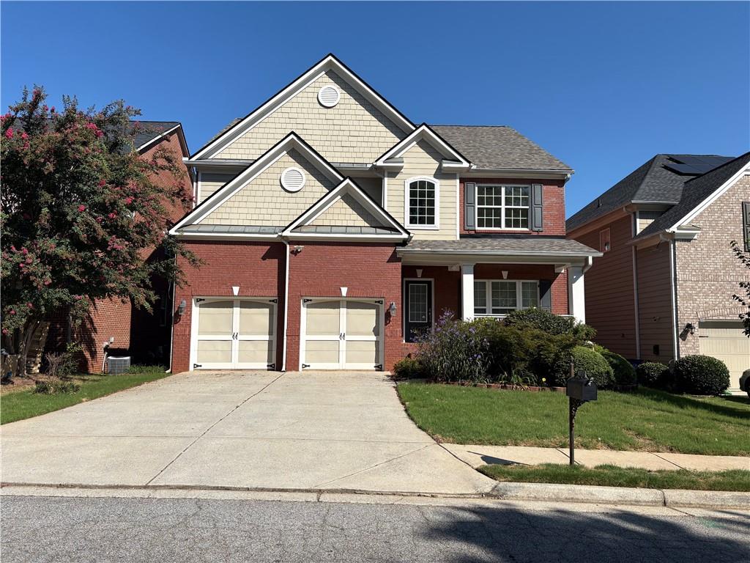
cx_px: 375
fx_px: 563
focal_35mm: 26
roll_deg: +0.2
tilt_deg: +6.7
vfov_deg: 53.1
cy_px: 282
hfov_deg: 67.3
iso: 50
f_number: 1.6
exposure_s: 1/4608
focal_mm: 5.96
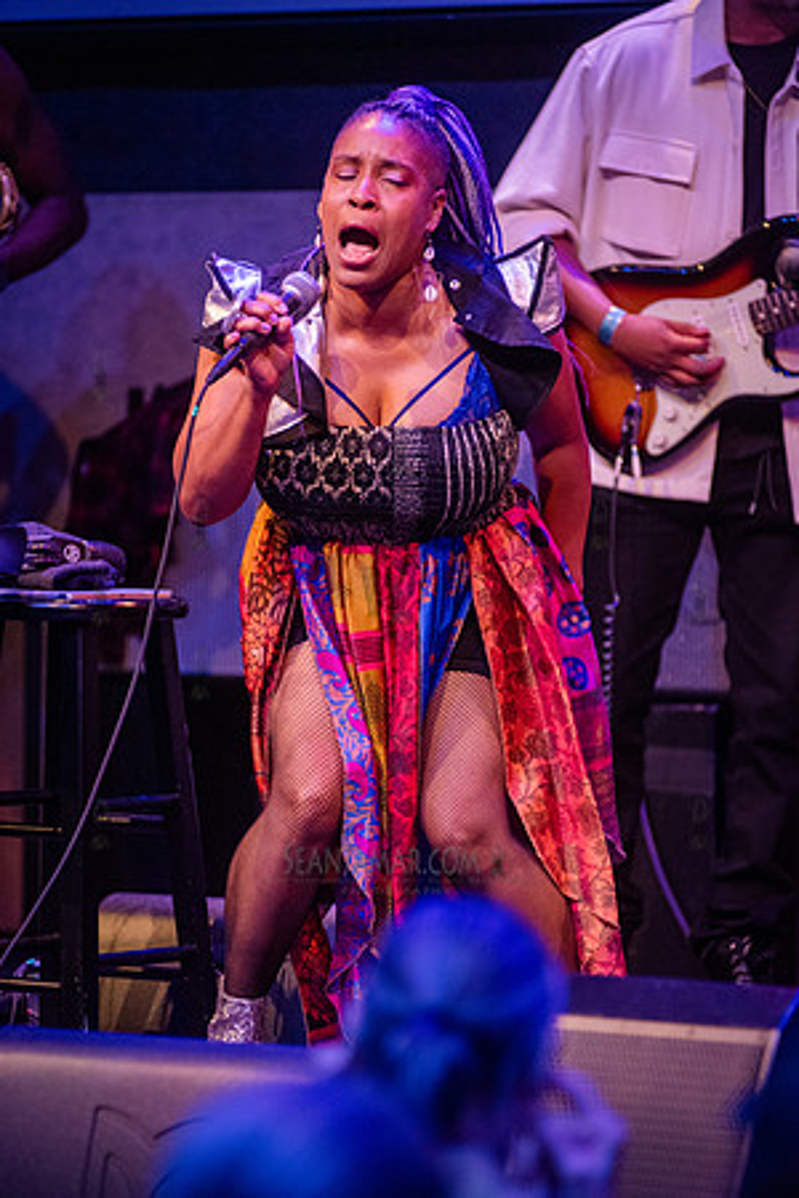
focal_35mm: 185
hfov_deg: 7.4
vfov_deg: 11.1
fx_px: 6158
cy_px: 599
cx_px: 400
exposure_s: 1/400
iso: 5000
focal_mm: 185
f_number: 3.5
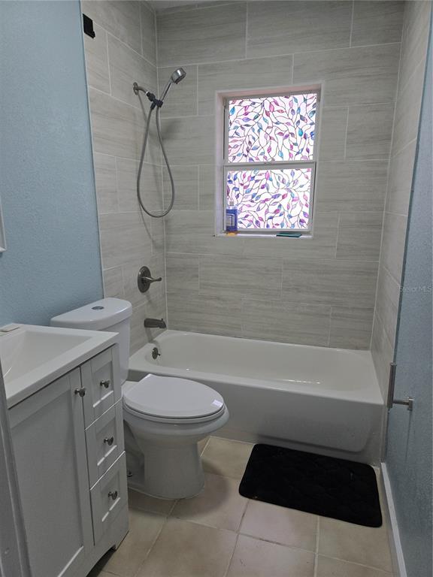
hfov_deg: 58.9
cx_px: 216
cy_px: 288
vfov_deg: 73.9
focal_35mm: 23
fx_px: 384
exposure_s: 1/180
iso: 64
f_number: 1.8
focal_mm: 5.4
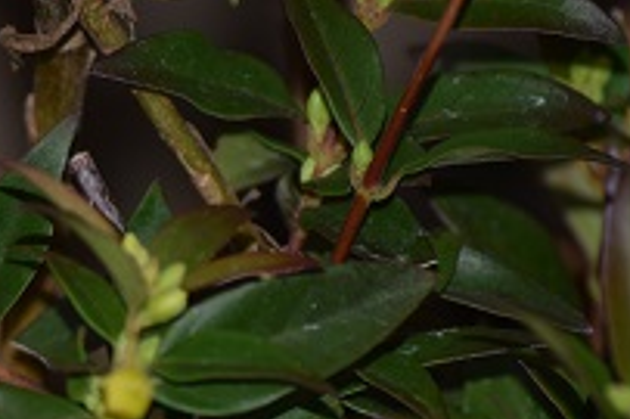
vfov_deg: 2.2
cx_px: -47
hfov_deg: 3.3
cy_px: 295
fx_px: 10879
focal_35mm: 622
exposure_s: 1/60
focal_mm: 175
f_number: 8
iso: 125
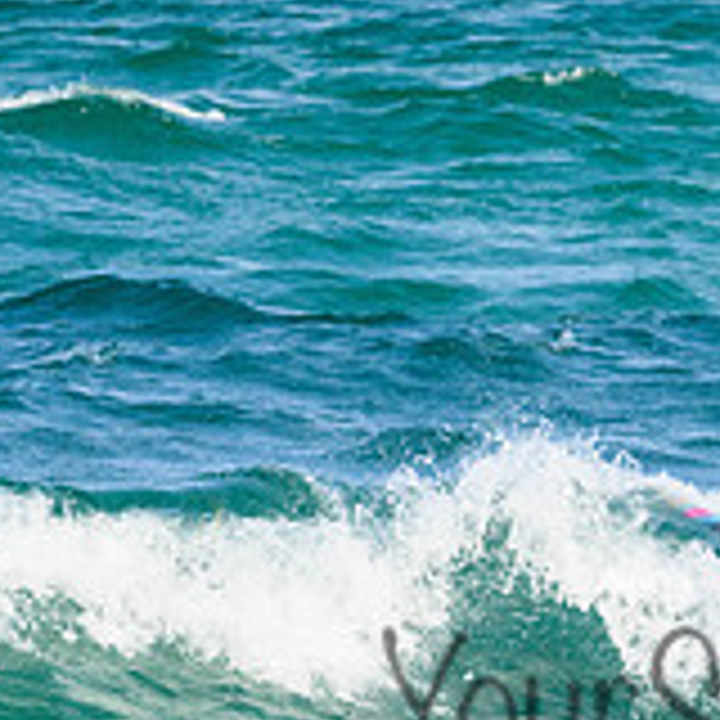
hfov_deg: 1.0
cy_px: 659
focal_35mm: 1700
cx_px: 846
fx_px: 40005
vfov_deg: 1.0
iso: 1600
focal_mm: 550
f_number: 11
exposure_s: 1/2000
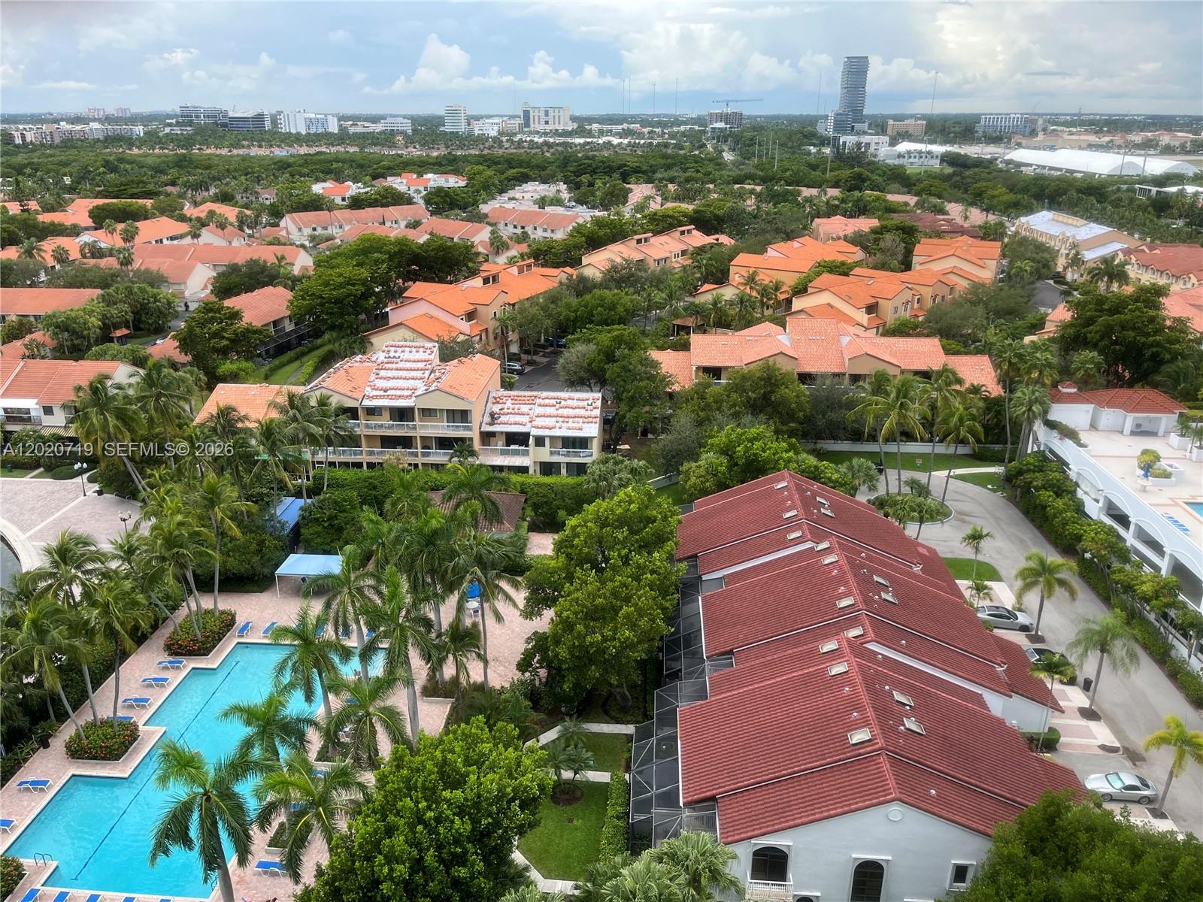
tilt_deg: -21.0
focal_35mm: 26
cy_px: 451
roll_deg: +0.2
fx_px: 904
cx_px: 602
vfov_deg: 53.1
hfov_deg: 67.3
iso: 50
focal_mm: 5.1
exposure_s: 1/913
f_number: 1.6
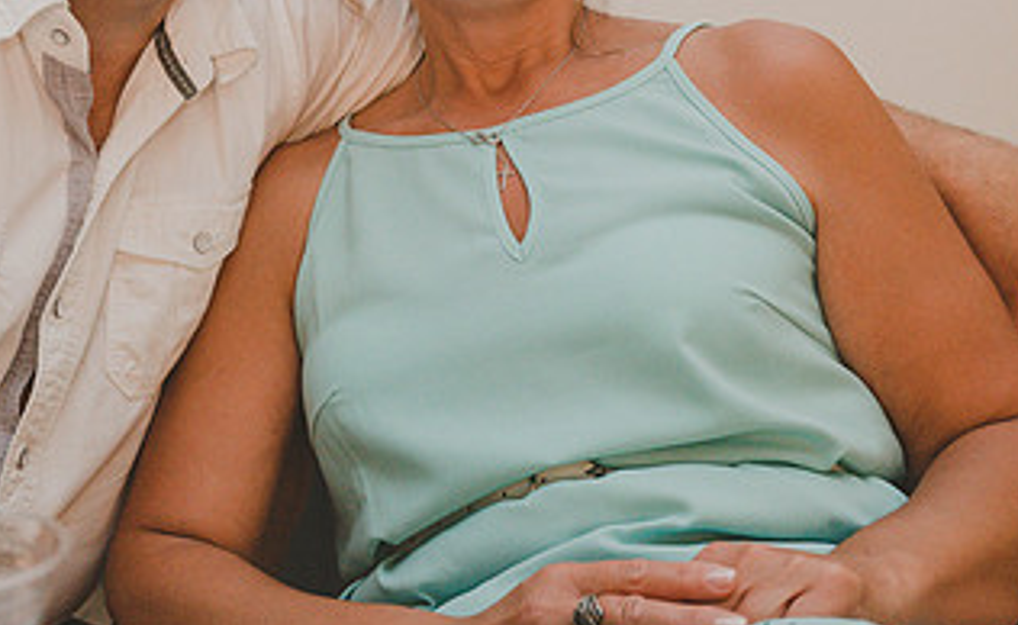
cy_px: 84
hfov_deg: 26.0
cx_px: 296
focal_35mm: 79
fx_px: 2181
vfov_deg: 16.1
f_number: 4
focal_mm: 42
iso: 4000
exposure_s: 1/60
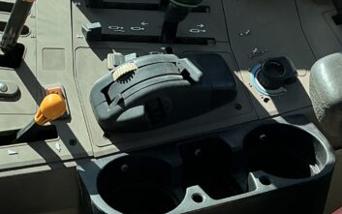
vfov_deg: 15.1
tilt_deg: -32.2
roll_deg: -1.8
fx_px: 802
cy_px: 29
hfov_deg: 24.1
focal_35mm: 86
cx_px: 155
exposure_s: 1/666
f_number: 1.8
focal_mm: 3
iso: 25
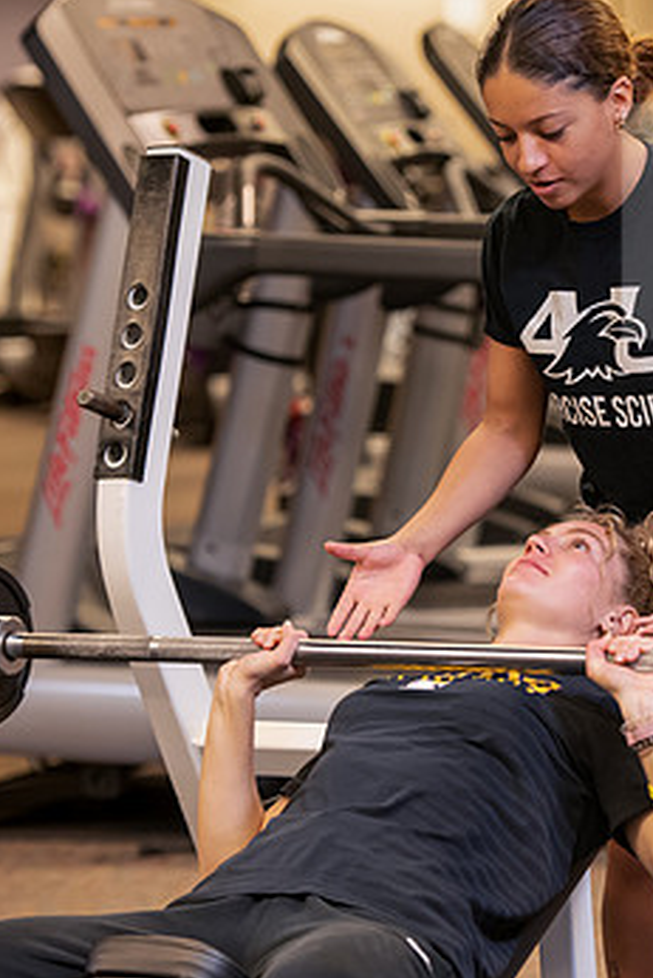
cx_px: 537
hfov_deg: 7.8
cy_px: 445
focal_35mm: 176
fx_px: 4784
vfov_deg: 11.7
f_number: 3.2
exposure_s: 1/200
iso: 1000
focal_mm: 105
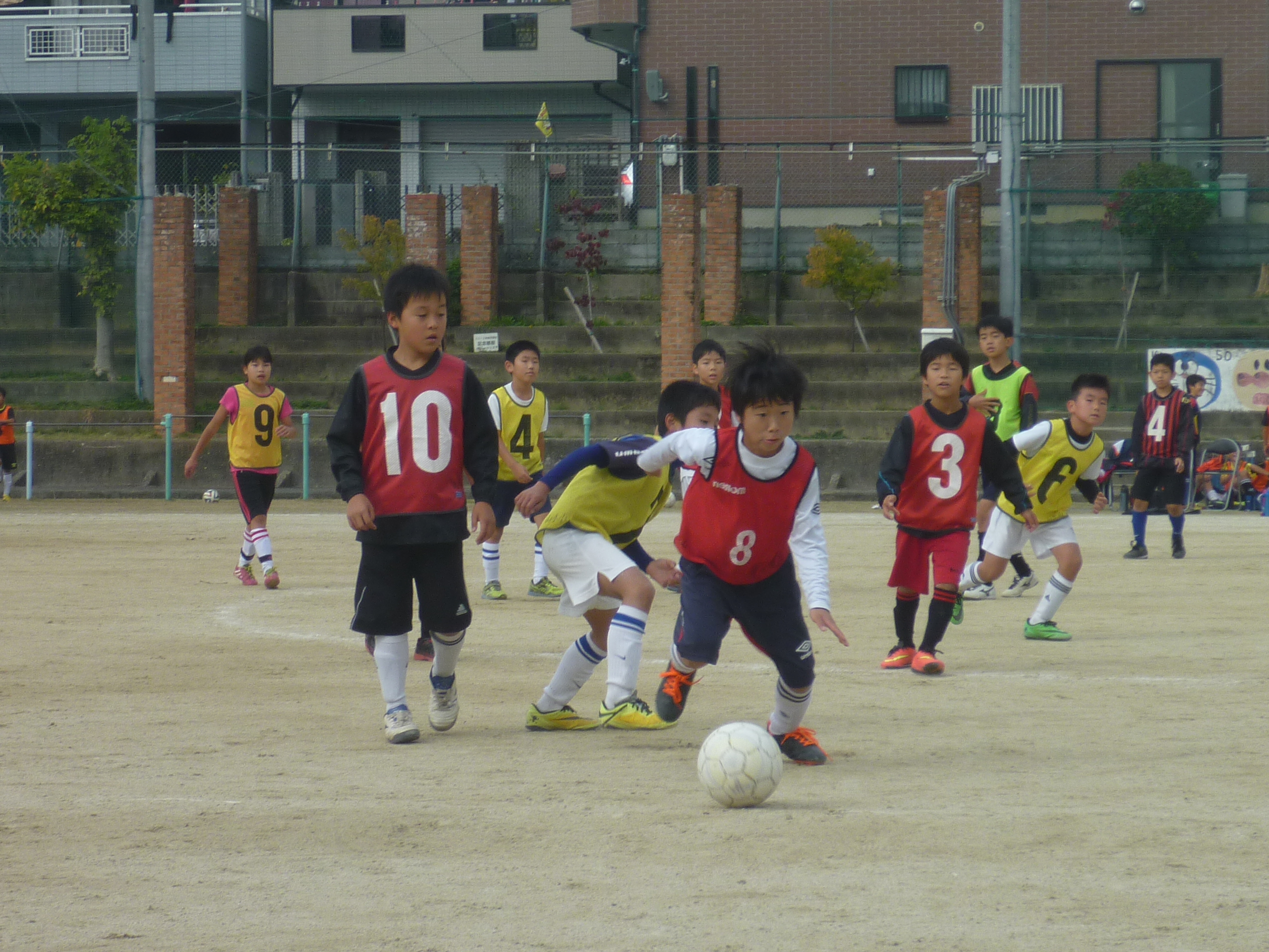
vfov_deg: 13.3
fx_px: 4069
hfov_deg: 17.7
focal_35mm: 111
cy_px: 476
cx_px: 634
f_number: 5.4
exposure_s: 1/320
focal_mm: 12.6
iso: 80
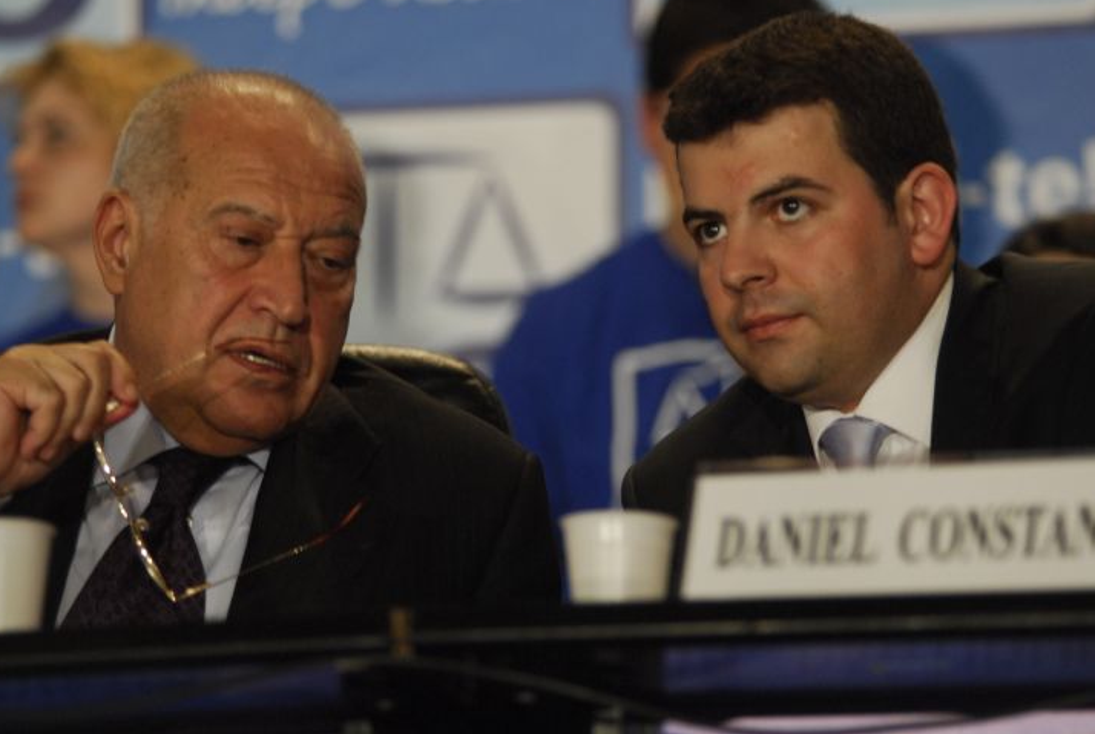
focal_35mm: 252
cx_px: 546
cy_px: 337
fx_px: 7679
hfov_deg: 8.2
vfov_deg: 5.5
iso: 800
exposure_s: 1/125
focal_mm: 150
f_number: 2.8
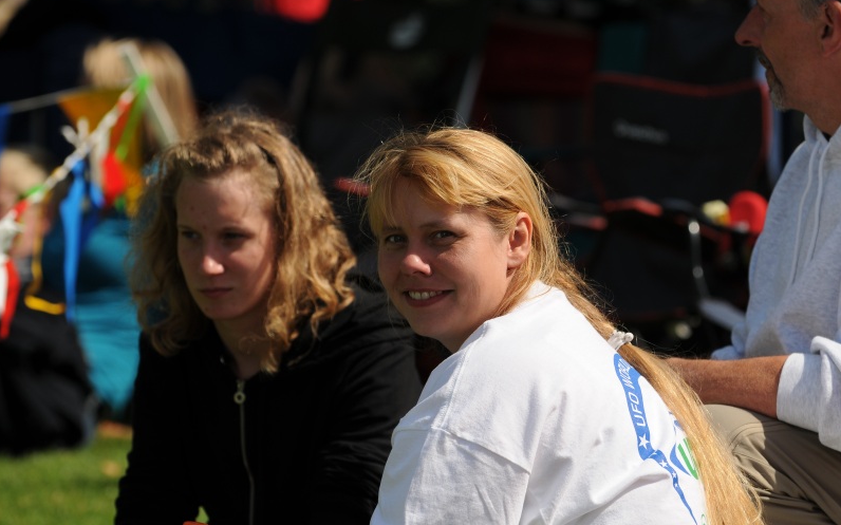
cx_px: 419
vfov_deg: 4.3
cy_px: 265
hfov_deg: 6.8
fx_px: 7034
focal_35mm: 307
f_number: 5
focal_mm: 200
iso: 200
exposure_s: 1/1600
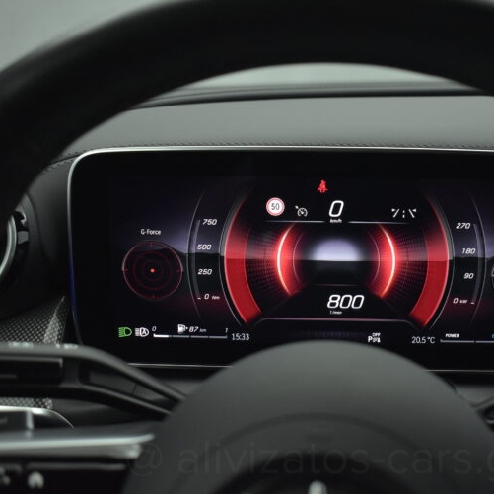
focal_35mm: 43
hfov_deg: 38.8
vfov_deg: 39.2
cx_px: 326
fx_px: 694
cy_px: 243
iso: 1600
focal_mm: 22
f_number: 3.8
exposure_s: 1/100
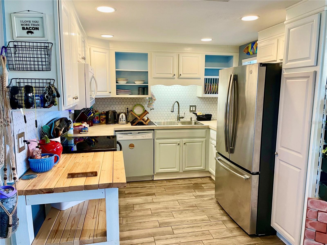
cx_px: 164
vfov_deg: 53.1
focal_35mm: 26
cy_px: 122
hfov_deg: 67.3
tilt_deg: -9.0
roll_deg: +0.3
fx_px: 246
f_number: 1.6
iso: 100
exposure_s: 1/60
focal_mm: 4.2
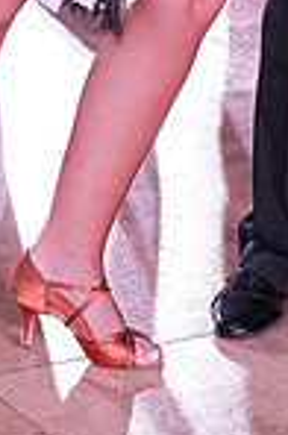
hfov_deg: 6.0
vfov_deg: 8.8
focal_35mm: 228
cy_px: -291
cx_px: 163
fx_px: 2749
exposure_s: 1/320
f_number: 5.6
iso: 2500
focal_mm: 39
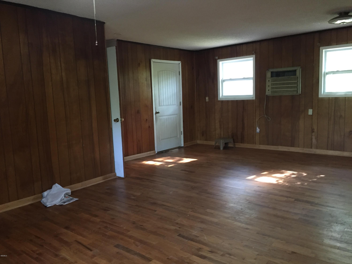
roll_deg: +0.9
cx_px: 176
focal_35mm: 29
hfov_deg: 61.7
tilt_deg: -6.7
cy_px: 132
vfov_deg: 48.2
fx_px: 295
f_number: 2.2
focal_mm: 4.15
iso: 250
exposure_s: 1/17
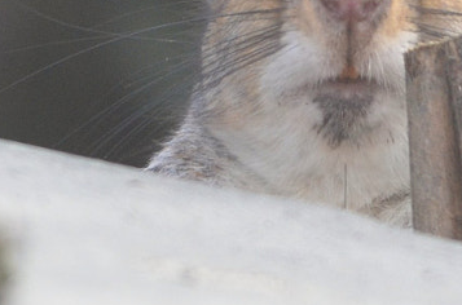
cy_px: -32
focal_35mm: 3273
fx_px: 41892
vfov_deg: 0.4
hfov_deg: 0.6
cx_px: 534
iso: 560
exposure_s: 1/250
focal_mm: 380
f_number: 6.3
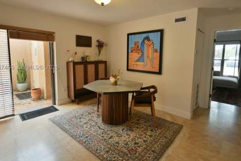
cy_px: 67
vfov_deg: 62.5
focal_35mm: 20
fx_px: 131
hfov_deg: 85.1
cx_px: 125
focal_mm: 11
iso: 100
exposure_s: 1/30
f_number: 4.2
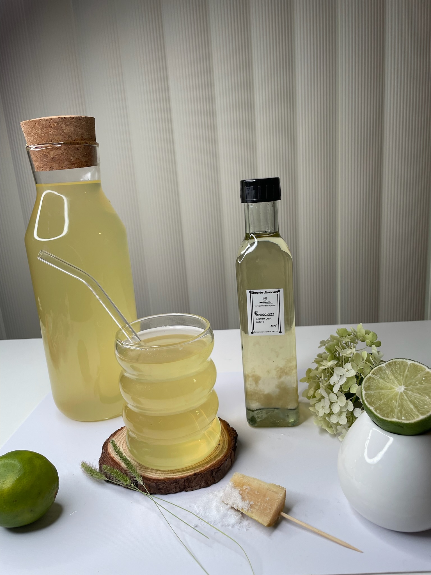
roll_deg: +4.5
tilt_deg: -13.3
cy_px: 288
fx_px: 432
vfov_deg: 67.3
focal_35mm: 26
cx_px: 216
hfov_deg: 53.1
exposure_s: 1/121
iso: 40
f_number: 1.6
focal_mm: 4.2
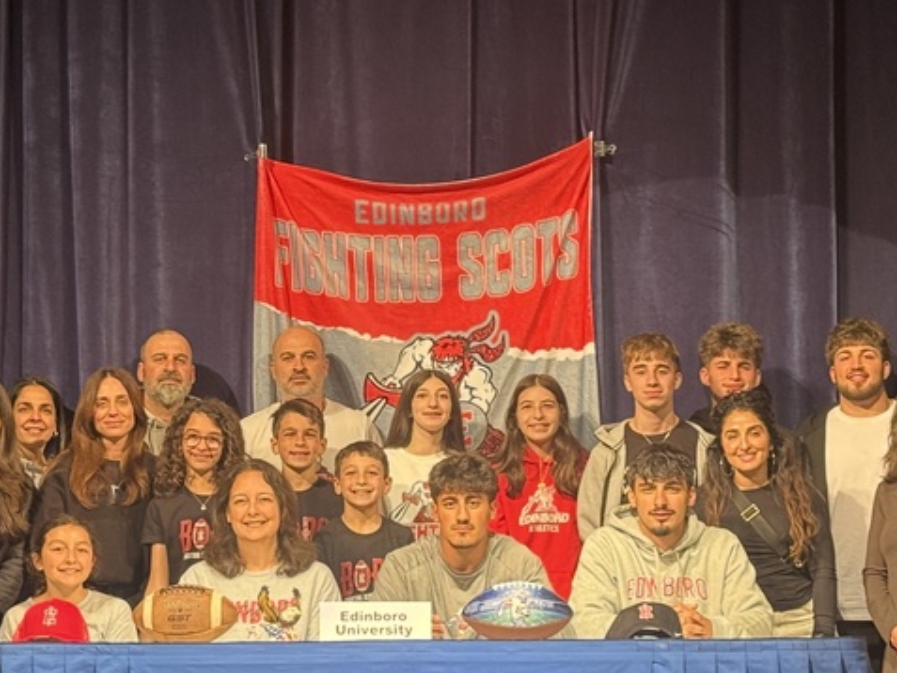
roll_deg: -0.2
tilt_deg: +7.3
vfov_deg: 14.4
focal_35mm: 103
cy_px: 355
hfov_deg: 19.1
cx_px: 459
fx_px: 2670
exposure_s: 1/60
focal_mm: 6.76
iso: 80
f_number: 1.78
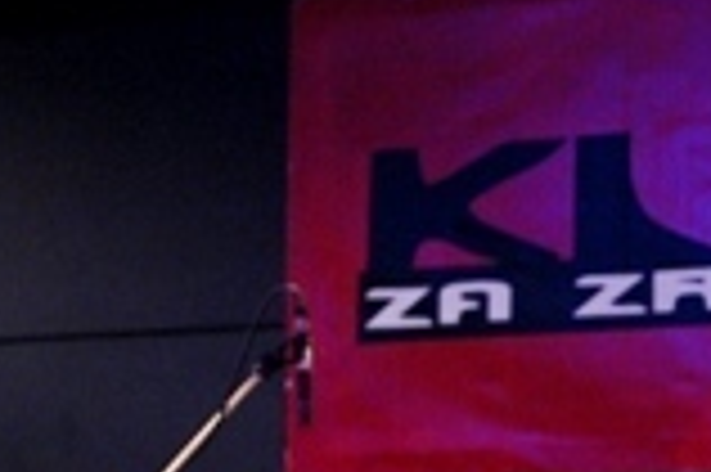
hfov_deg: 14.4
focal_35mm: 136
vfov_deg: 10.0
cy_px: 463
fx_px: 2683
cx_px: 972
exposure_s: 1/60
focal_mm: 32
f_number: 2.8
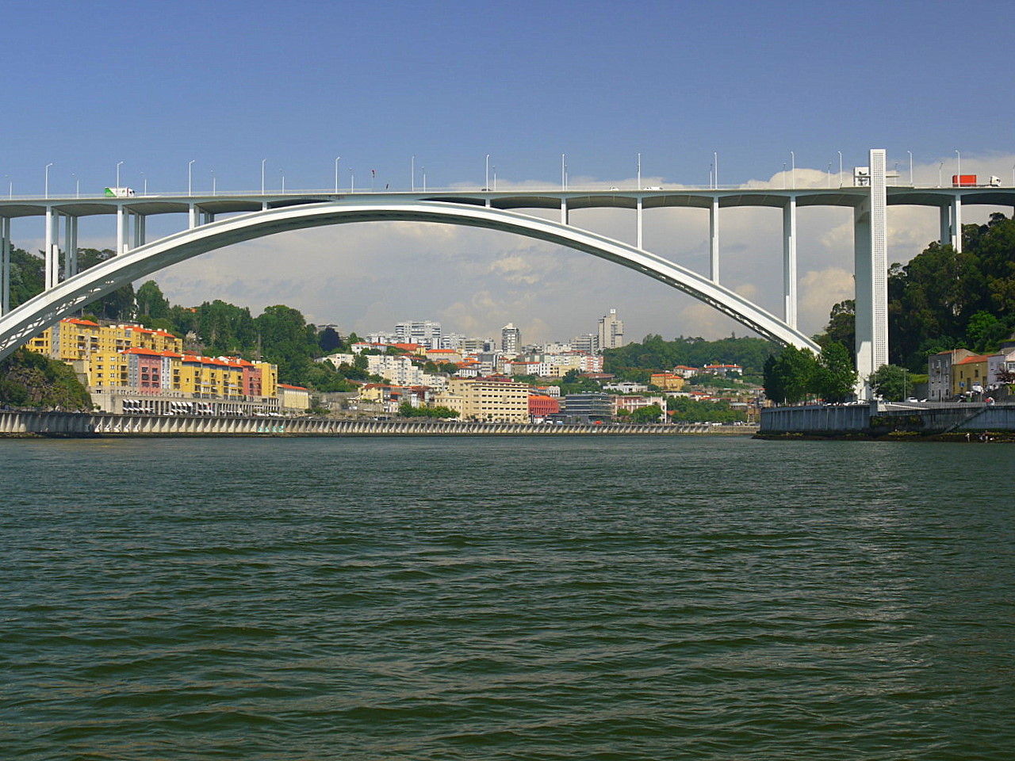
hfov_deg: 36.8
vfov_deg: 28.0
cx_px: 508
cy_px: 380
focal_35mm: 52
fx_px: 1525
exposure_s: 1/320
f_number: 6.3
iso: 100
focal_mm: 26
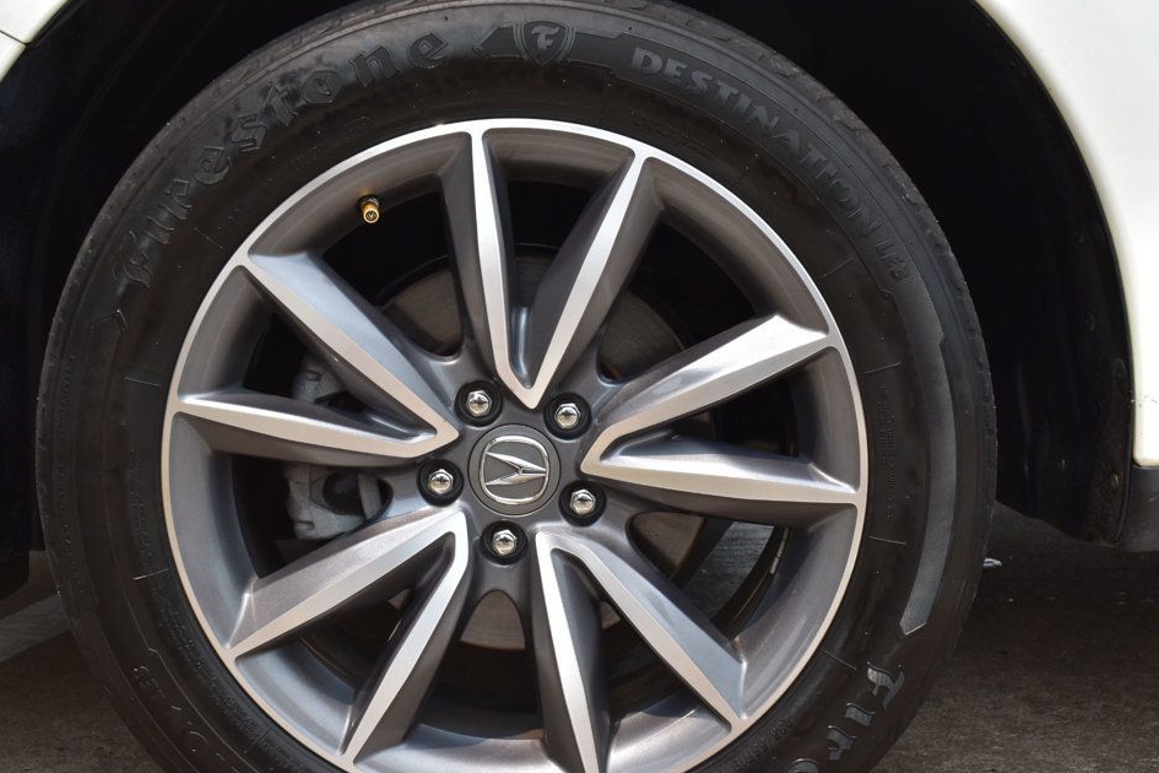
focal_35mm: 52
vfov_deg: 26.0
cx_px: 532
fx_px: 1674
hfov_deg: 38.2
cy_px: 409
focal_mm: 32
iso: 400
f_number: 11
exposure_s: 1/400
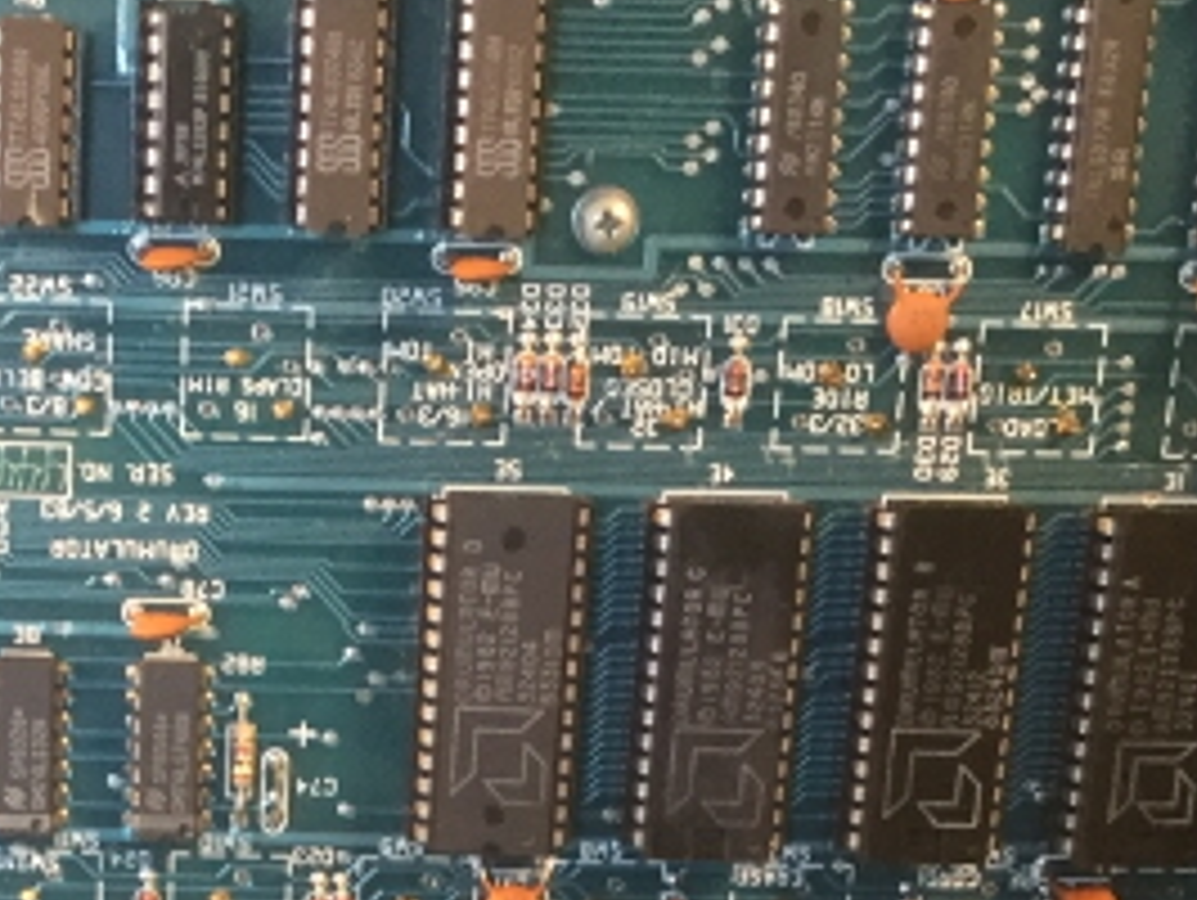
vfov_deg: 14.5
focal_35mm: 95
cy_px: 1341
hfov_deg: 20.4
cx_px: 230
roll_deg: -0.4
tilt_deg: -32.9
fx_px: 3288
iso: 125
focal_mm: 3.3
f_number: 2.4
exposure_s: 1/33
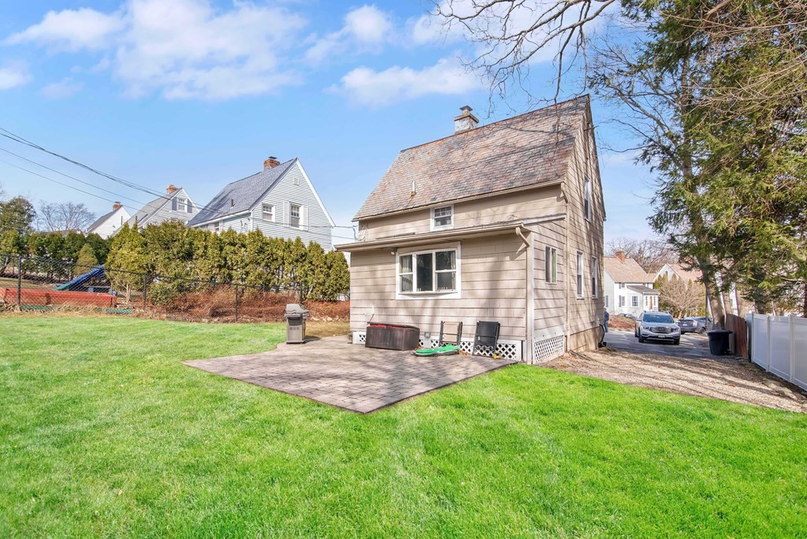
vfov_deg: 73.8
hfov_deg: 96.7
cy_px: 270
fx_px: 359
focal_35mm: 16
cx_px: 404
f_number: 9
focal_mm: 16
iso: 200
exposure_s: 1/320
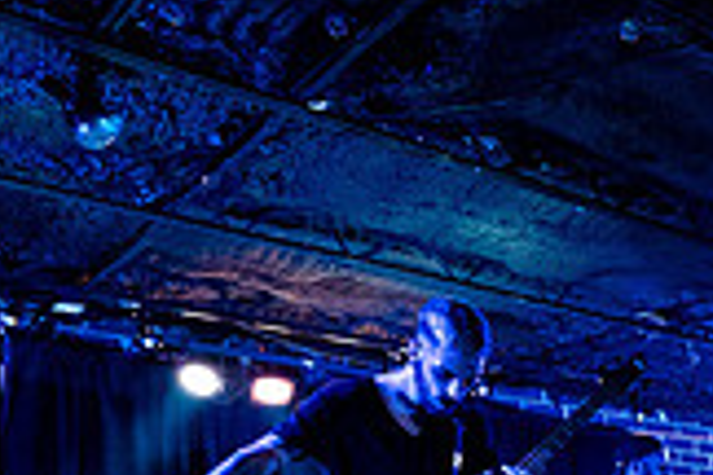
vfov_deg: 24.3
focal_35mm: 50
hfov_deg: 28.9
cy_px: 583
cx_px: 1008
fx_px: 990
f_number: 2.8
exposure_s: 1/200
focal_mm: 14
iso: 3200
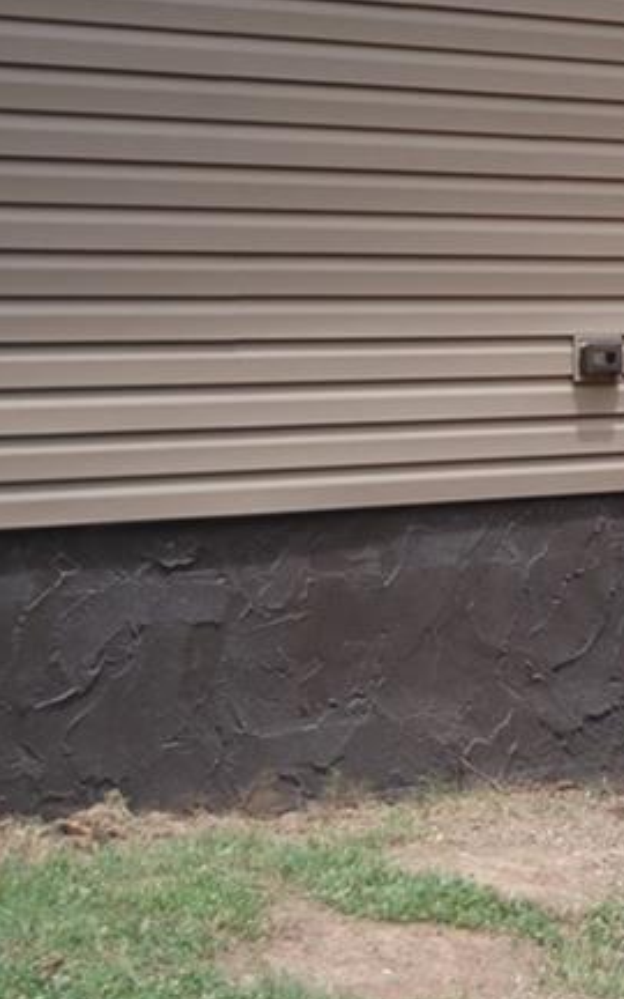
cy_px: 245
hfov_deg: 10.9
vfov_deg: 18.4
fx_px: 3053
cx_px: 1139
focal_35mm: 112
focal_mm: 31
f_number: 4.5
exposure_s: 1/250
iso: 400
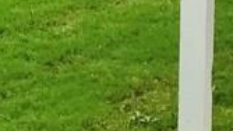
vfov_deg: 6.3
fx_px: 1156
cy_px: -142
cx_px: -275
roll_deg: +0.6
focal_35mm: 187
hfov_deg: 10.3
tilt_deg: -5.5
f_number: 1.8
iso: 20
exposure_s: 1/887
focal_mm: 3.99
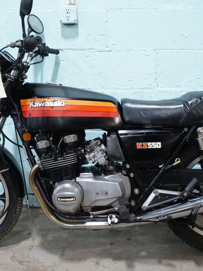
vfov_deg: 41.5
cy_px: 135
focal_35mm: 46
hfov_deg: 31.7
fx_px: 357
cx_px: 104
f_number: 5
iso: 1600
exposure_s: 1/40
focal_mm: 21
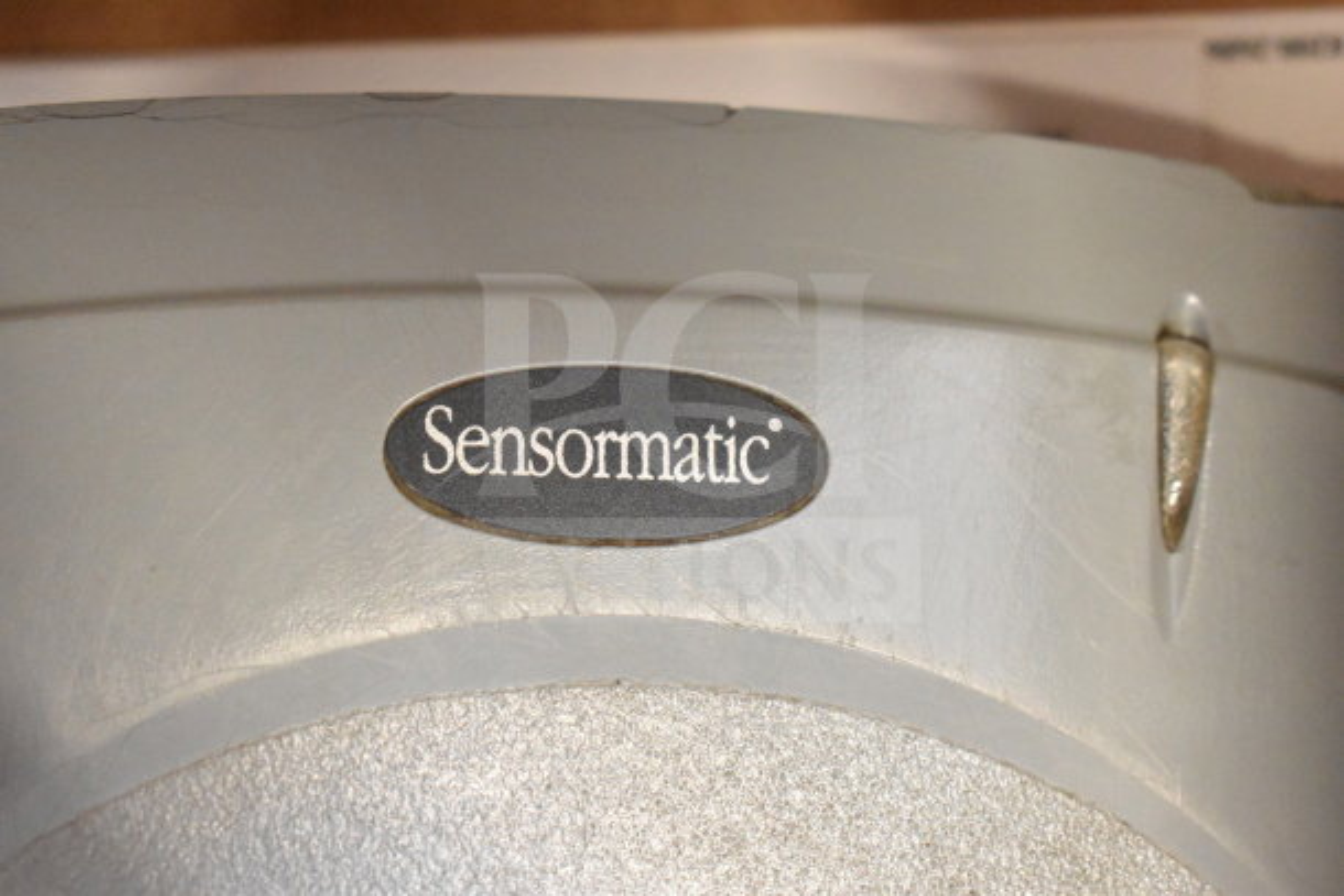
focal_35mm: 72
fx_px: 2688
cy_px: 448
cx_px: 672
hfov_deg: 28.1
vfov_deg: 18.9
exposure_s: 1/80
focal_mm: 48
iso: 9000
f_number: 5.3
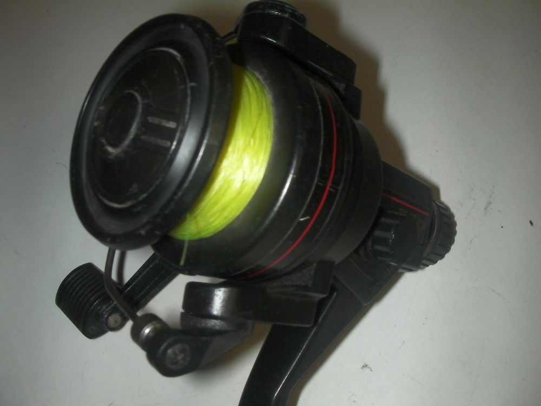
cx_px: 270
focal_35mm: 38
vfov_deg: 37.7
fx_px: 594
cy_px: 203
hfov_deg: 49.0
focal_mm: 6.3
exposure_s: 1/30
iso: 200
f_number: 5.6
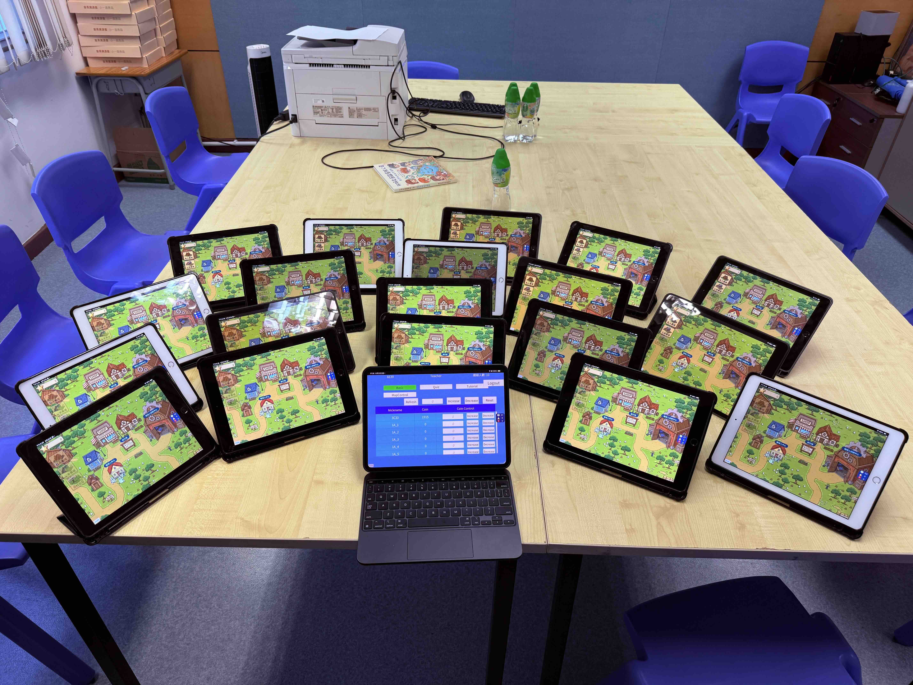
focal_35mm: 24
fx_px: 633
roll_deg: -1.0
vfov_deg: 56.8
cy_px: 342
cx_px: 456
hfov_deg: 71.6
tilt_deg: -37.5
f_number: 1.78
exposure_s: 1/100
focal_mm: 6.76
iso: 80
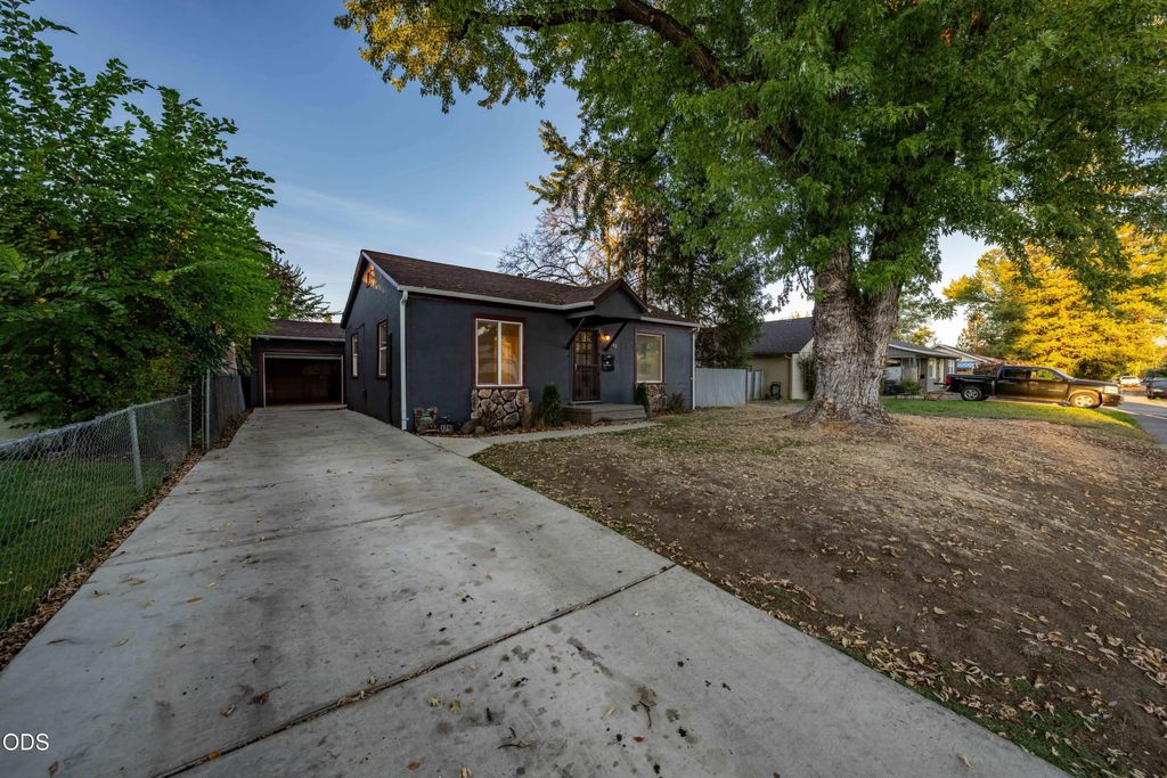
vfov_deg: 90.0
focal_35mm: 12
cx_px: 584
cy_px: 389
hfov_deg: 112.6
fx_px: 389
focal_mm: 12
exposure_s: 1/20
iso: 50
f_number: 7.1
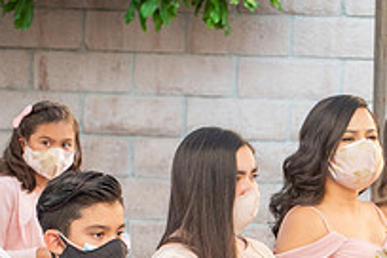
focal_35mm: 369
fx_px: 3966
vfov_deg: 3.7
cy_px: 341
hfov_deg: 5.6
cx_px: 343
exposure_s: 1/160
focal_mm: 130
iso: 640
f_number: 5.6
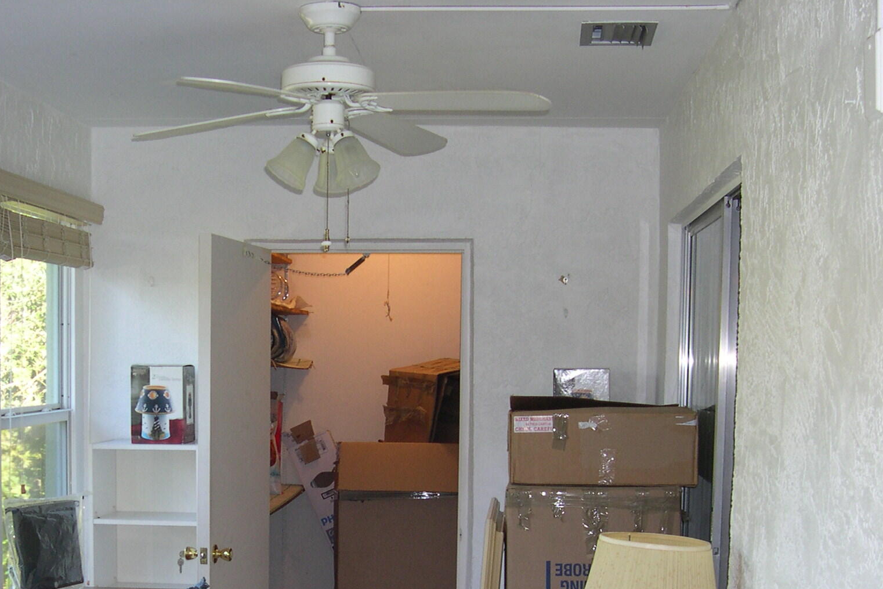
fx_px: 1447
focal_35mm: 59
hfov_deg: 33.6
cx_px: 283
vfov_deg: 22.6
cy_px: 493
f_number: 2.8
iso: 100
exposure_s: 1/50.7
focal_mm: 8
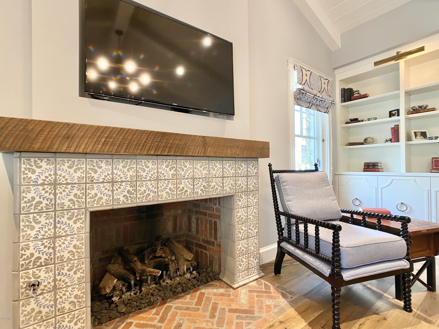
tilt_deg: +0.0
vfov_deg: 53.1
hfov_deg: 67.3
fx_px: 330
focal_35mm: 26
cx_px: 220
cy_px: 164
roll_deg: +0.6
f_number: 1.8
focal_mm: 4.25
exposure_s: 1/60
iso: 100
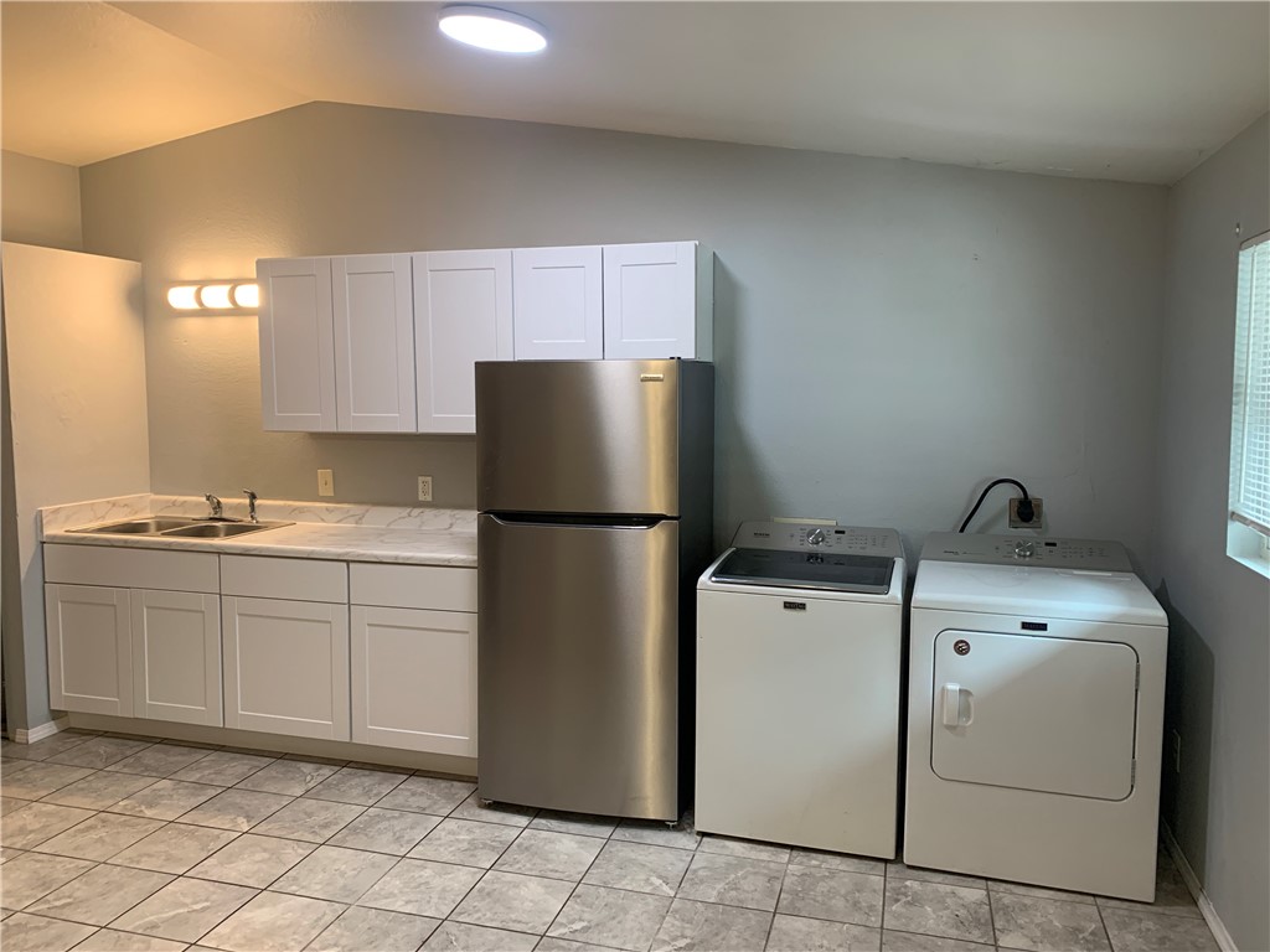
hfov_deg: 67.3
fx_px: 954
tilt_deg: -5.8
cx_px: 635
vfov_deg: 53.1
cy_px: 476
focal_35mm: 26
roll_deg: -0.3
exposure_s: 1/60
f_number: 1.8
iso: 125
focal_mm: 4.25
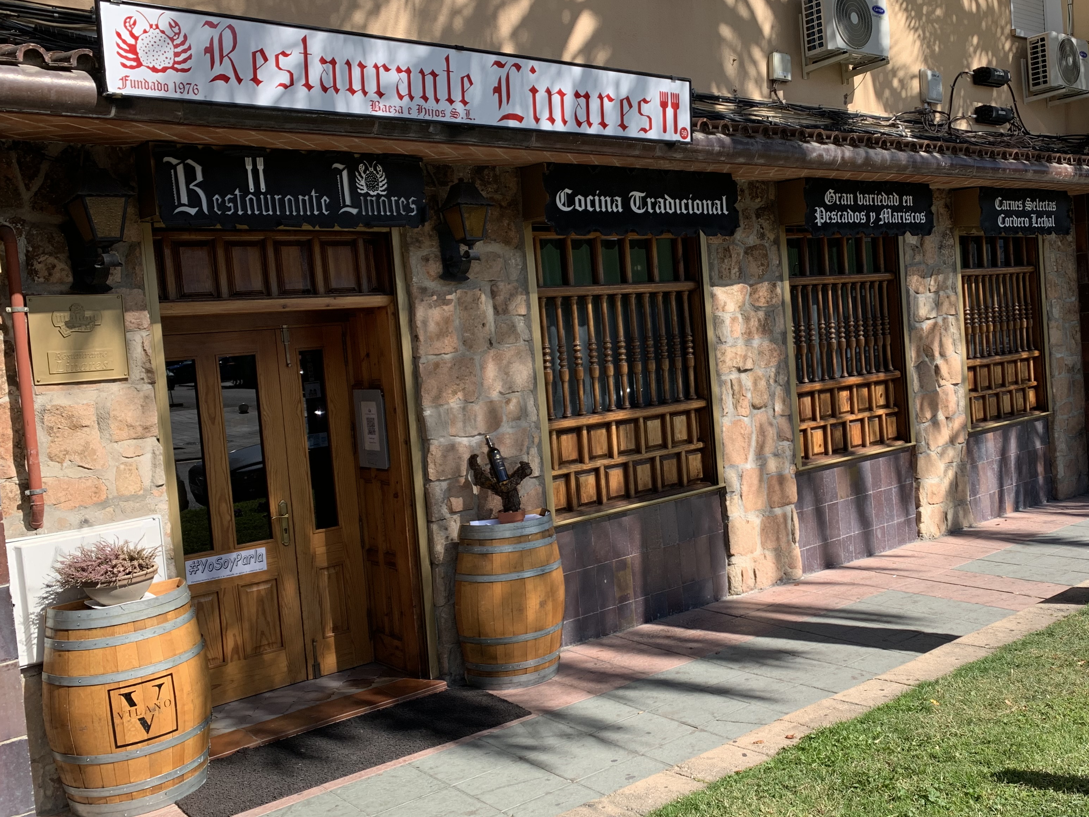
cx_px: 694
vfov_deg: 41.8
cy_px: 396
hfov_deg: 53.2
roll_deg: +4.6
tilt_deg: -4.3
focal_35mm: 34
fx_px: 1070
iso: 25
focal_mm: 4.25
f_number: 1.8
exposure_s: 1/1136
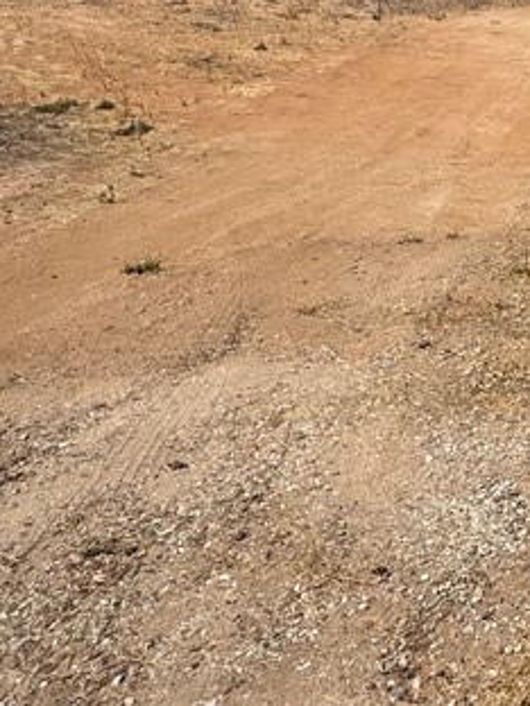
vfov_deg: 40.2
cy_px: 188
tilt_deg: -15.2
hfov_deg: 26.0
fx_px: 939
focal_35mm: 46
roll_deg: +2.6
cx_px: 720
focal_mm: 2.22
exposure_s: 1/3106
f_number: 2.2
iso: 50
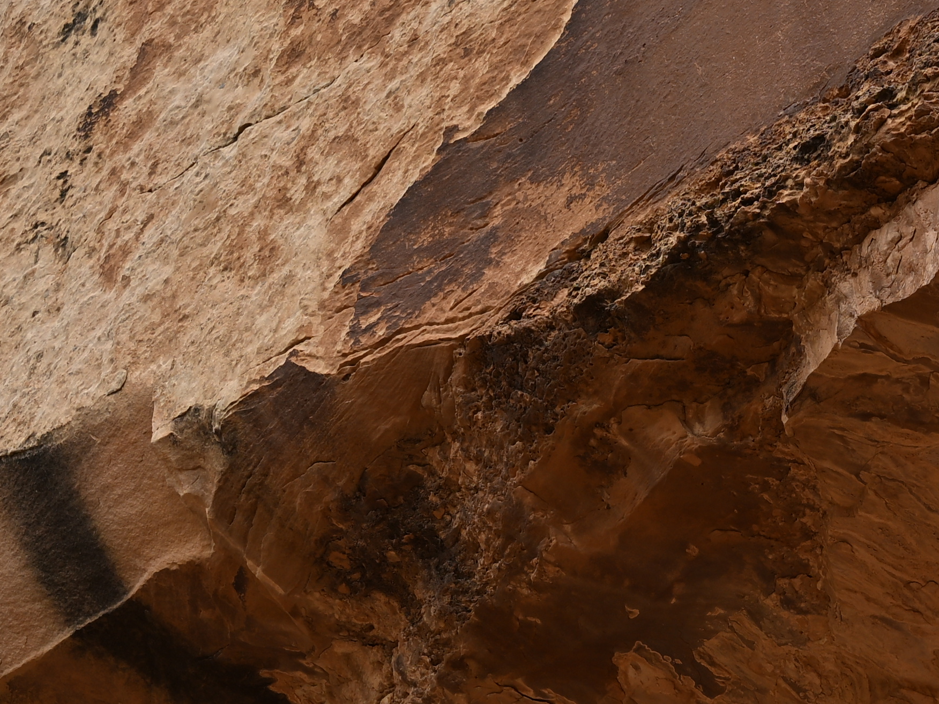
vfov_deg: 8.9
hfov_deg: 11.9
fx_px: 4503
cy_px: 476
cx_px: 778
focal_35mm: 166
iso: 140
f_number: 5.6
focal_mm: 50
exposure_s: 1/250
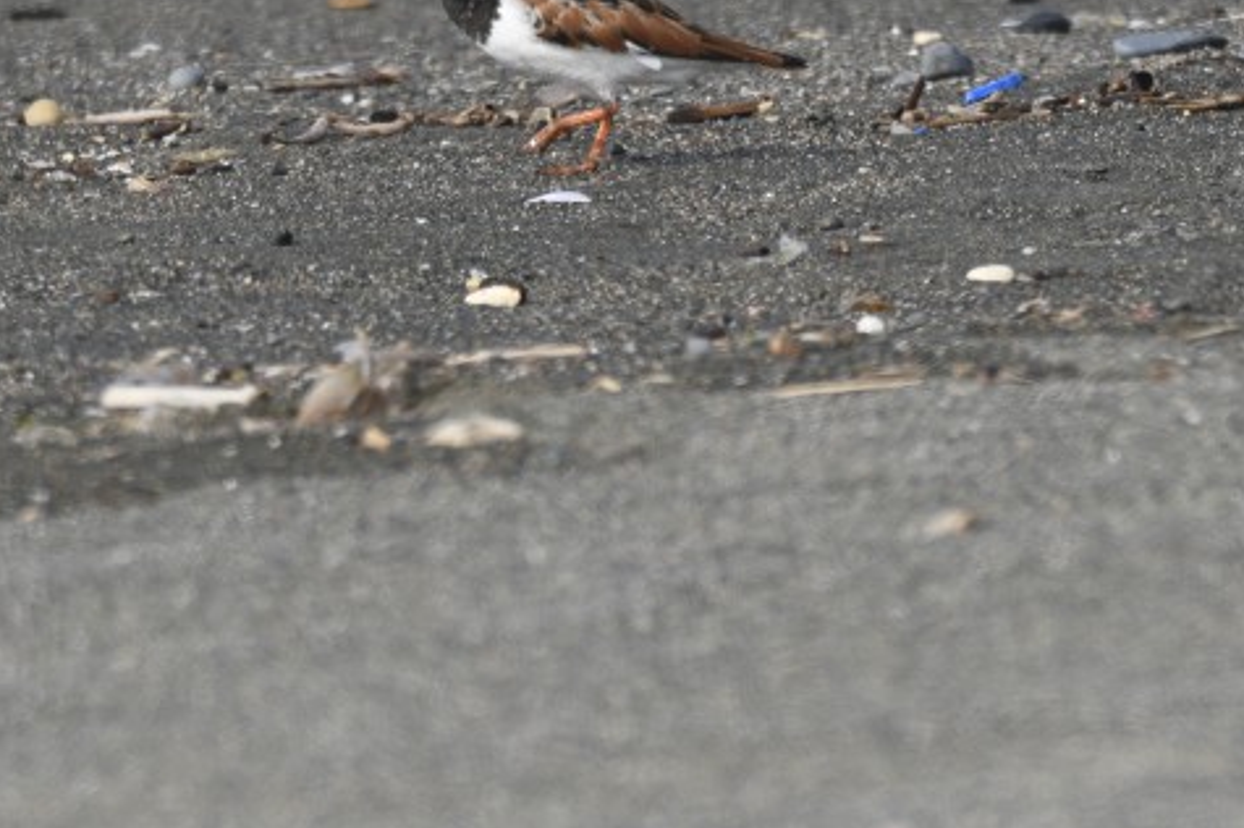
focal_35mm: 1991
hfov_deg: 1.0
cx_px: 571
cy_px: 97
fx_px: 68750
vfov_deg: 0.7
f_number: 8
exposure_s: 1/1000
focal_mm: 600
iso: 450
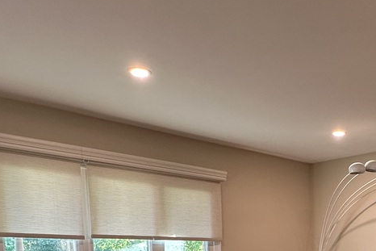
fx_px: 470
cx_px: 293
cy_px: 320
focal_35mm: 45
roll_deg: -0.5
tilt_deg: -6.7
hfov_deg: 41.9
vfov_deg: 25.9
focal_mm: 2.22
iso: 160
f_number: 2.2
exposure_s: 1/60
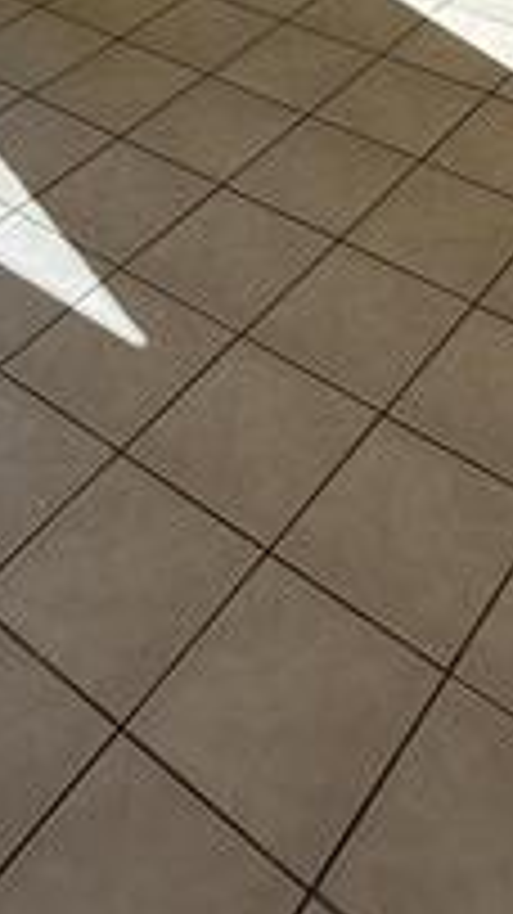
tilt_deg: -23.6
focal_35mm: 50
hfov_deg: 23.9
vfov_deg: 35.1
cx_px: 304
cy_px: -108
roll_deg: +2.8
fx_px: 1211
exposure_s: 1/549
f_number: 2.2
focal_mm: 2.22
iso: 64
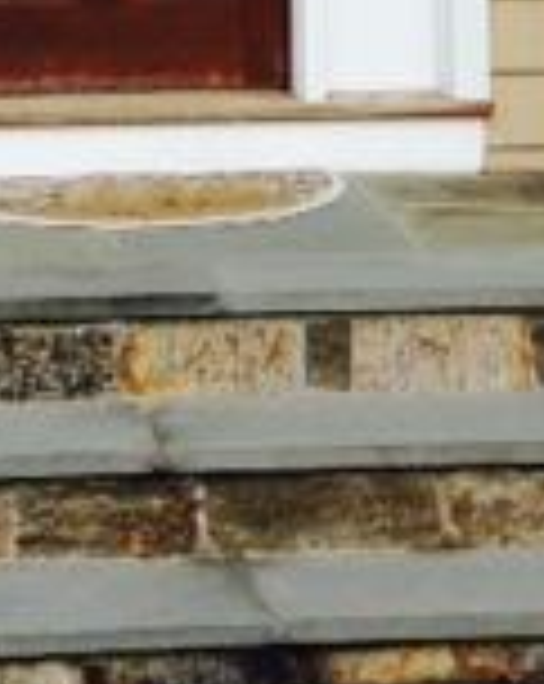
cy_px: -328
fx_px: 2745
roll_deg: -0.3
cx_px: 117
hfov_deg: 11.3
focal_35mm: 136
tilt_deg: +3.6
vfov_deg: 13.4
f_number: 2.4
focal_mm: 4.12
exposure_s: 1/1178
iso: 50
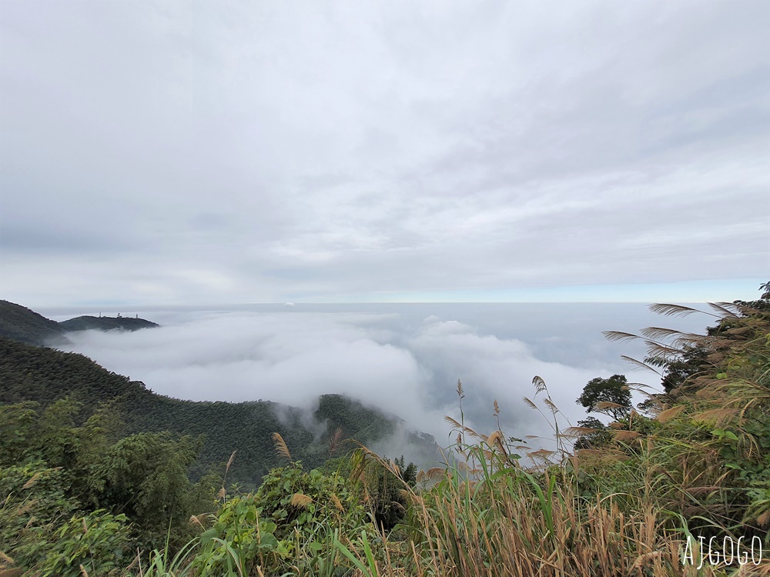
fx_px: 289
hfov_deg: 106.2
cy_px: 288
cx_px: 385
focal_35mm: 13
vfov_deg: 89.9
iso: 50
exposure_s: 1/1032
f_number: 2.2
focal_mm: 1.74
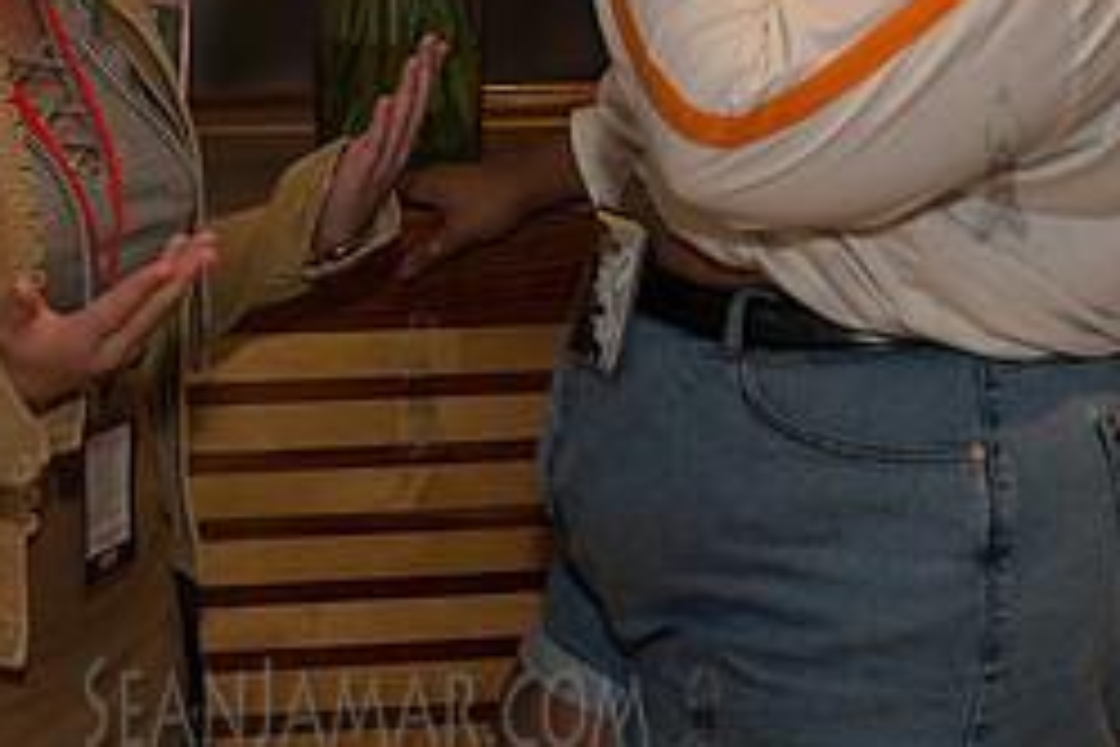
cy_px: -56
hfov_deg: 18.2
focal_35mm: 112
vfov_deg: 12.1
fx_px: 3484
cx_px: 418
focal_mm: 48
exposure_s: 1/500
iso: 1000
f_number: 4
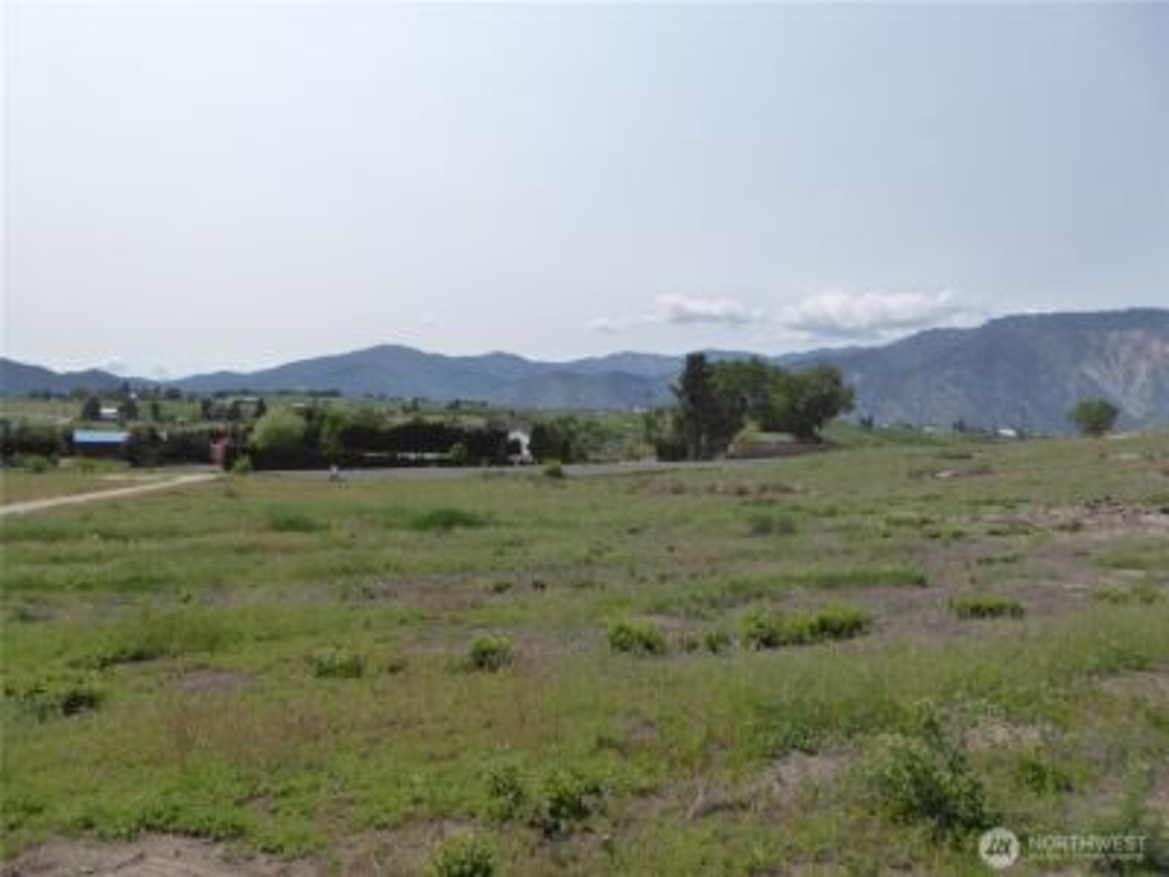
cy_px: 438
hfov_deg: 69.4
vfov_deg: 54.9
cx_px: 584
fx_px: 844
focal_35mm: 25
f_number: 3.3
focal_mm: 4.3
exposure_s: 1/2000
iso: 160
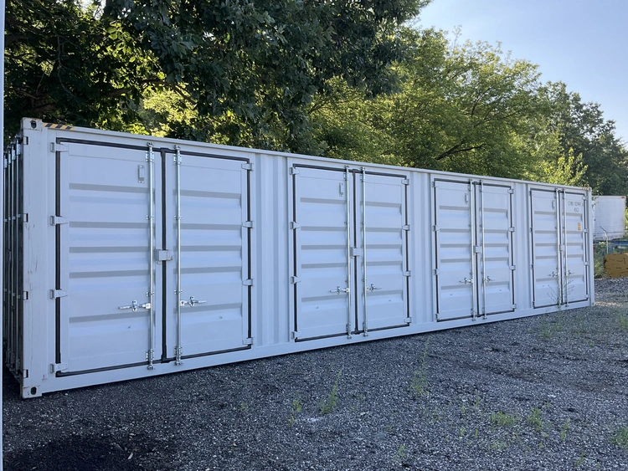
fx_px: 526
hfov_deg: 61.6
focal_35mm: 29
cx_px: 314
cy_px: 236
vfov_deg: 48.3
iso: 25
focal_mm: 3
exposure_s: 1/365
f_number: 1.8
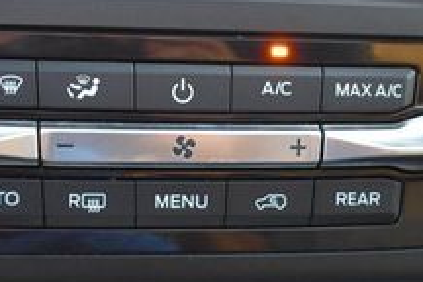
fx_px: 940
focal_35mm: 80
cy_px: 130
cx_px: 249
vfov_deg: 17.1
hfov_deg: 25.3
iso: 2000
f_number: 3.5
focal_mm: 18
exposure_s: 1/125
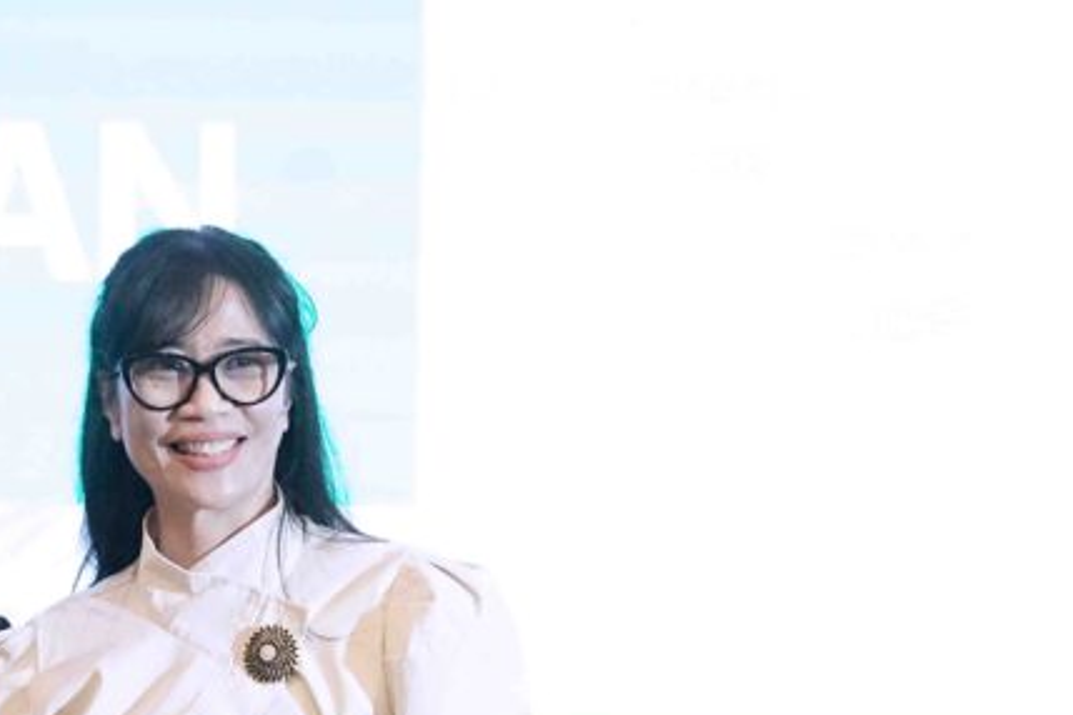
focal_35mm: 105
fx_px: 3129
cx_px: -30
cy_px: 726
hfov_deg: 18.9
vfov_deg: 12.9
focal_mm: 44
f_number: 4
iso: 5000
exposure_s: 1/125
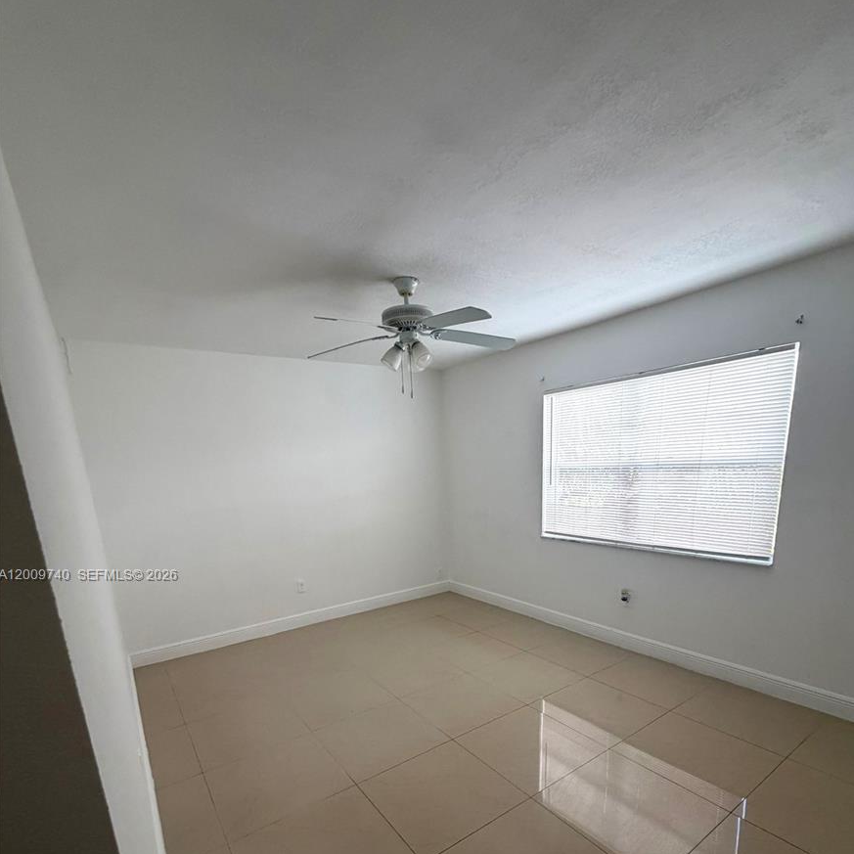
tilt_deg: -13.3
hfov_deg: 84.0
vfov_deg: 80.9
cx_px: 436
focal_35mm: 17
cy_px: 576
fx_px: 474
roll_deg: +2.7
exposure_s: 1/120
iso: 250
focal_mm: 2.22
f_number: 2.2
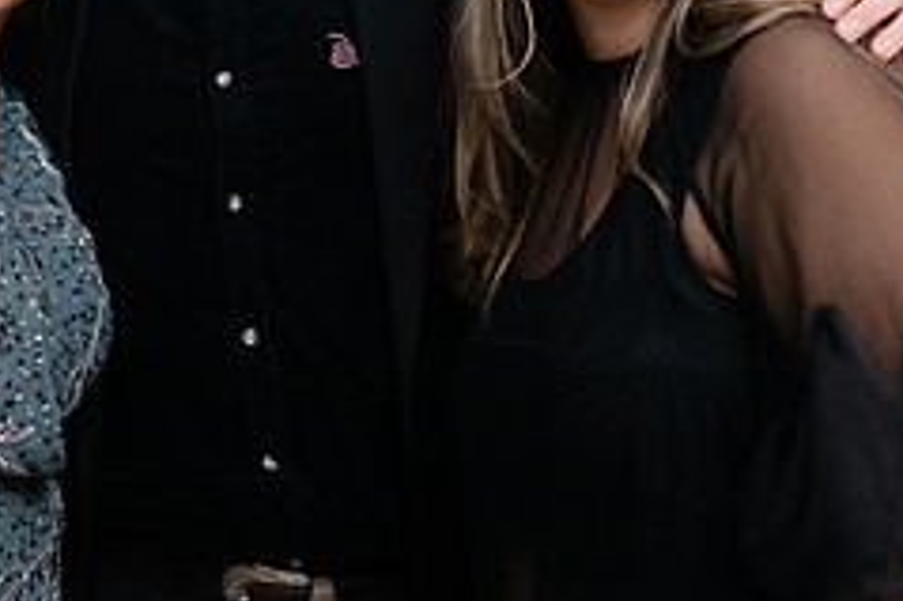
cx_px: 351
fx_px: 2131
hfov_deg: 23.9
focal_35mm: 85
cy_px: 195
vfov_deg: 16.0
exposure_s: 1/160
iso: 400
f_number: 2.2
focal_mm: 35
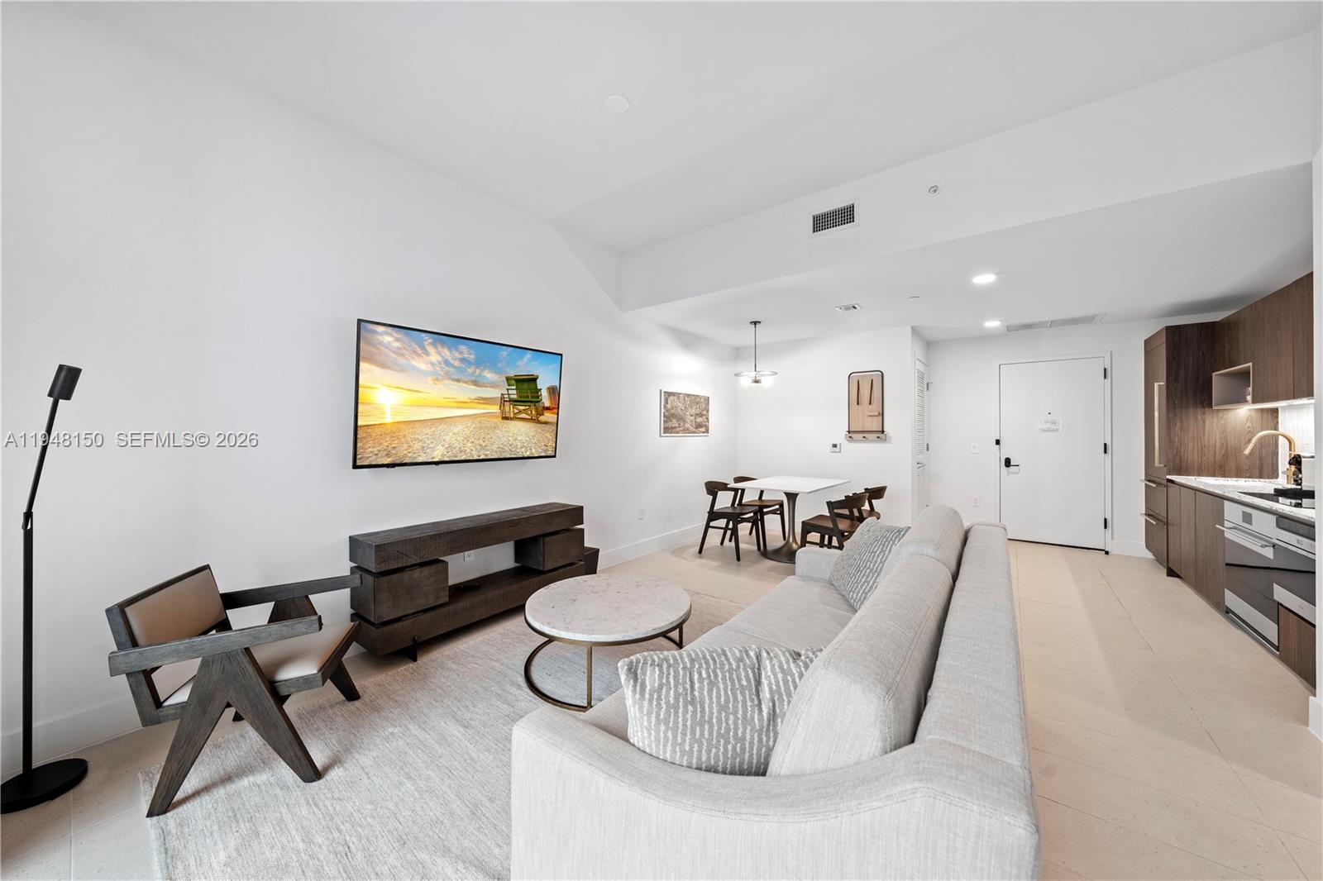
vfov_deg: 90.0
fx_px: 441
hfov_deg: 112.6
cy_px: 440
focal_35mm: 12
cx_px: 662
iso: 640
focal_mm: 12
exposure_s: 1/5
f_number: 8
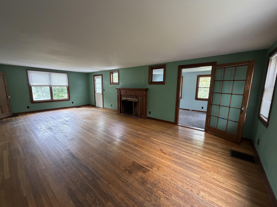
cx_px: 138
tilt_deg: -8.4
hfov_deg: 102.1
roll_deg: -0.6
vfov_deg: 85.7
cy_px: 104
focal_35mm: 14
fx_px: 112
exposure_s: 1/110
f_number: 2.2
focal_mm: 2.22
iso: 320
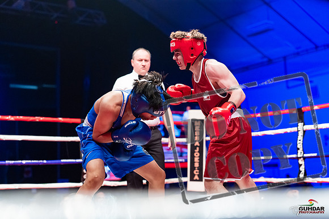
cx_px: 164
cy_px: 110
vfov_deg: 23.8
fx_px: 521
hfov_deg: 35.0
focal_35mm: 57
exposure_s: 1/1000
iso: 3200
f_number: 2.5
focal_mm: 57
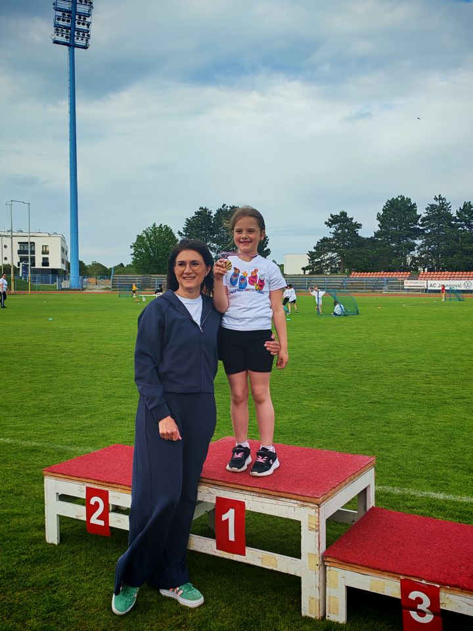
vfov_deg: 46.8
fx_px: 729
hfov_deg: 36.0
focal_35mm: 40
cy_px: 316
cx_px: 236
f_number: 1.9
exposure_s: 1/360
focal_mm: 6.12
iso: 50
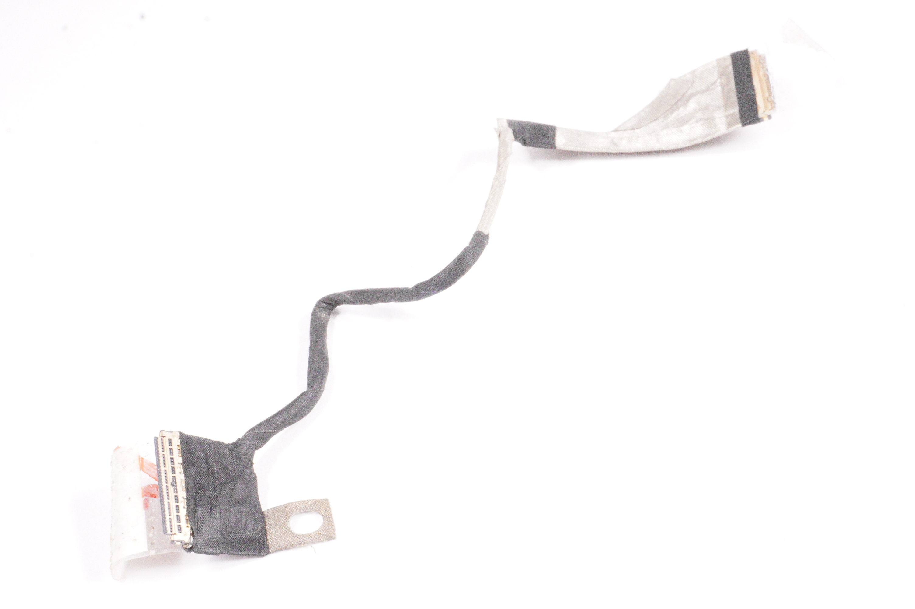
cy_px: 304
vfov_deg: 21.5
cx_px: 458
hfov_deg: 31.9
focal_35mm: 63
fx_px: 1600
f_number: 22
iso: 12800
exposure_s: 1/200
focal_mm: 42
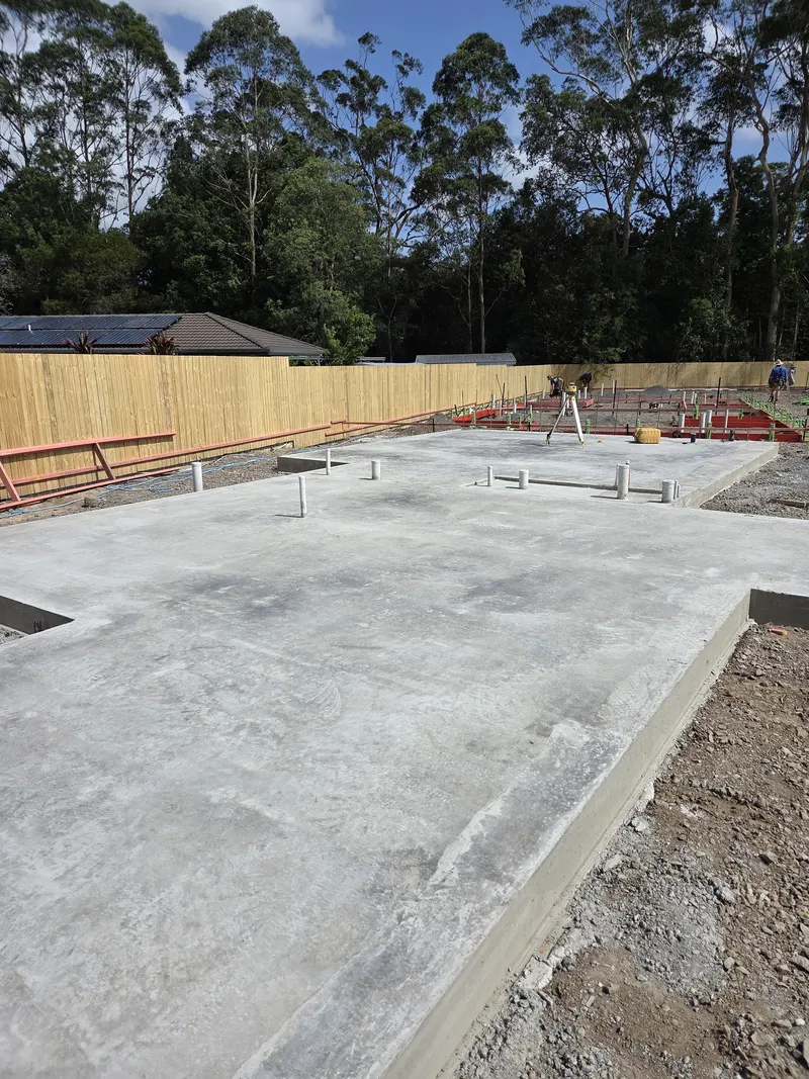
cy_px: 540
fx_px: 717
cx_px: 404
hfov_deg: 58.9
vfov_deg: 73.9
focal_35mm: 23
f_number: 1.8
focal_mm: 5.4
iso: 64
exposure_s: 1/7891
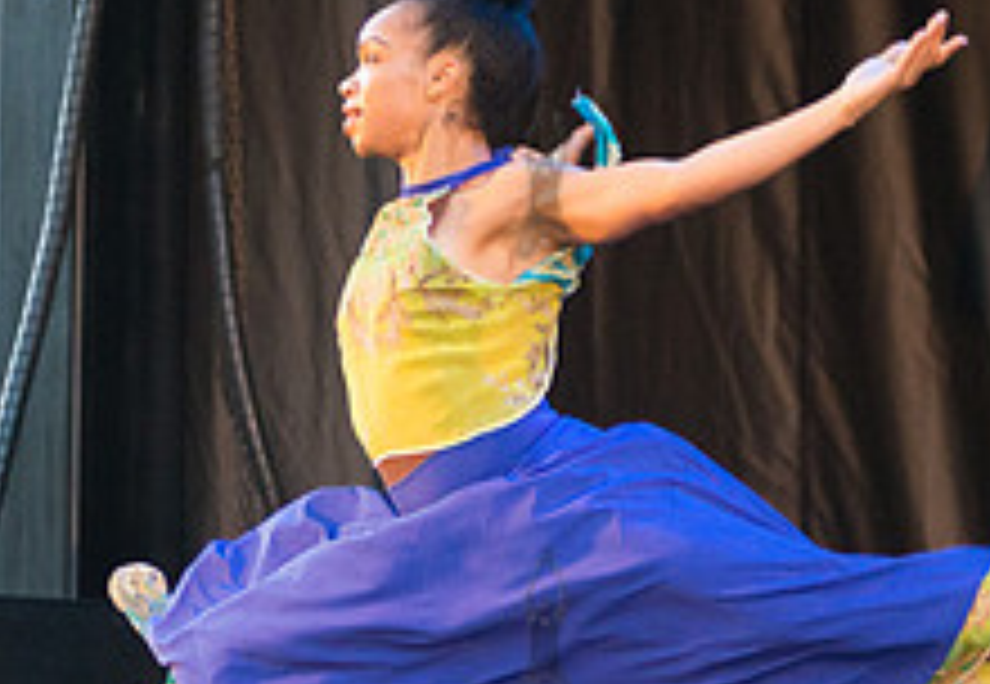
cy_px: 708
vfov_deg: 5.8
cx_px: 394
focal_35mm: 241
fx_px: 6702
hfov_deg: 8.4
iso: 4000
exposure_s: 1/320
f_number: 2.8
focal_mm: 80
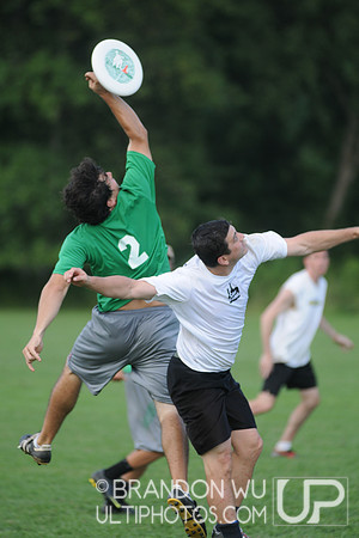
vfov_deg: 6.9
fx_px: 4487
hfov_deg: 4.6
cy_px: 269
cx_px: 180
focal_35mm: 300
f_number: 2.8
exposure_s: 1/1000
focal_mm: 200
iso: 320
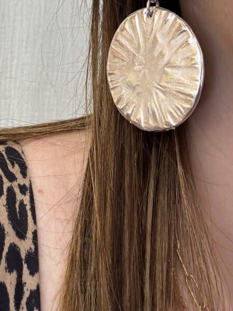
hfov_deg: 28.2
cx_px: 59
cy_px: 69
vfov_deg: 36.4
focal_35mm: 51
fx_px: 457
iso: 40
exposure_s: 1/50
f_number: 1.9
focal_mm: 2.69
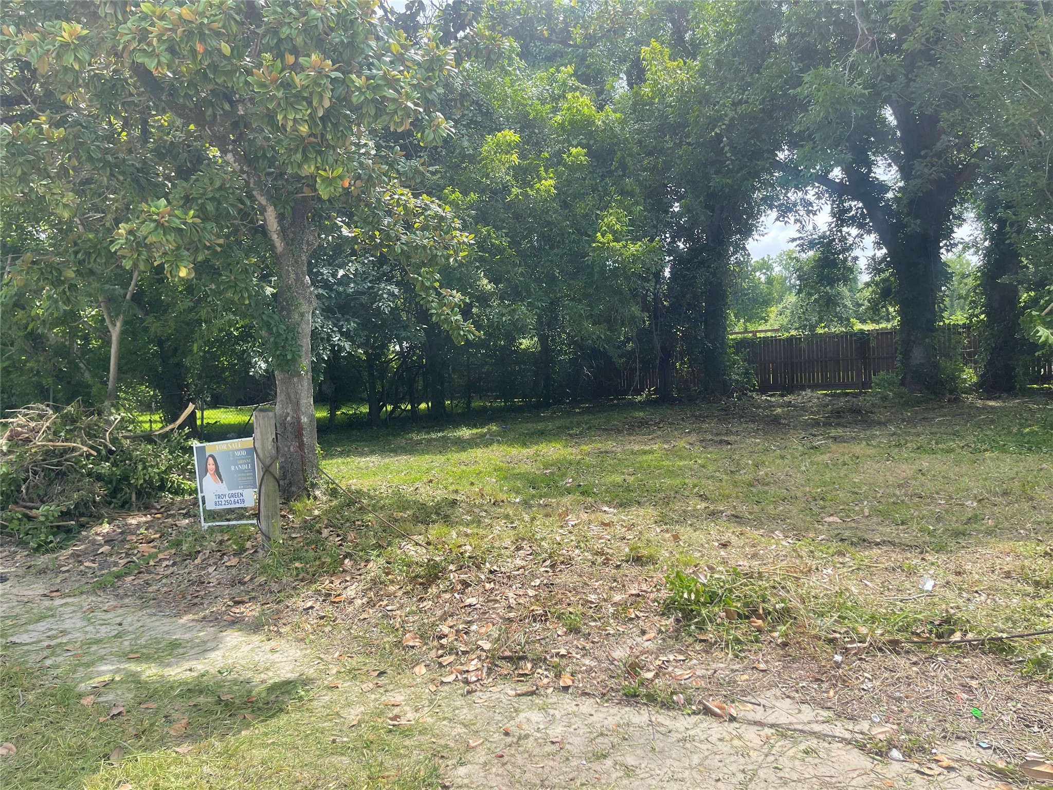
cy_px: 395
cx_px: 526
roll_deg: +2.2
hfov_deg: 69.4
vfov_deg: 54.9
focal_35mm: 25
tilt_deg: -3.3
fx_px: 760
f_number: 1.6
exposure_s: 1/1370
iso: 32
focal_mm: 5.1
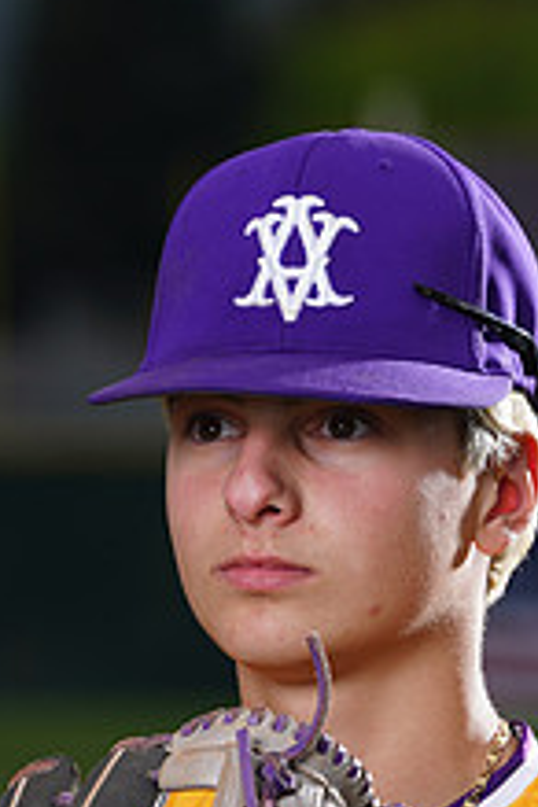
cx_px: 256
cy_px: 984
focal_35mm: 653
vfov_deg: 3.2
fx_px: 14637
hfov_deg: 2.1
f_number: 8
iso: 100
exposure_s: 1/250
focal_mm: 247
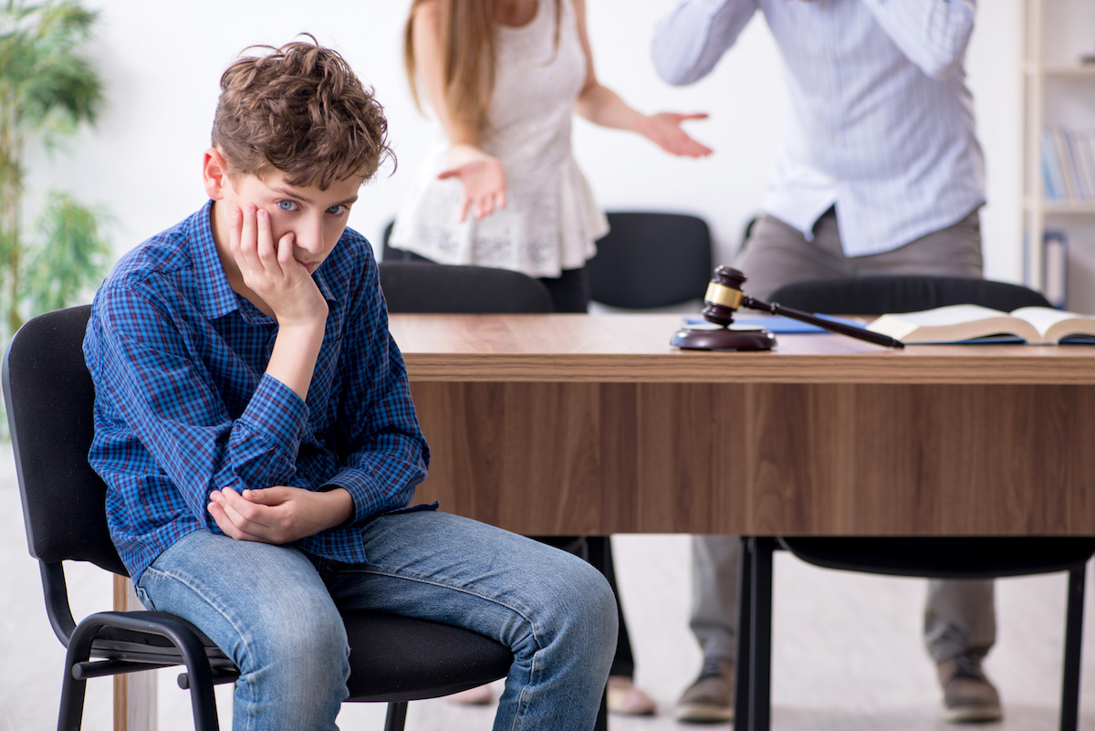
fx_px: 3195
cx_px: 548
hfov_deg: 19.4
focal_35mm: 105
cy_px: 366
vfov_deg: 13.1
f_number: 5
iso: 125
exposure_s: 1/100
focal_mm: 105
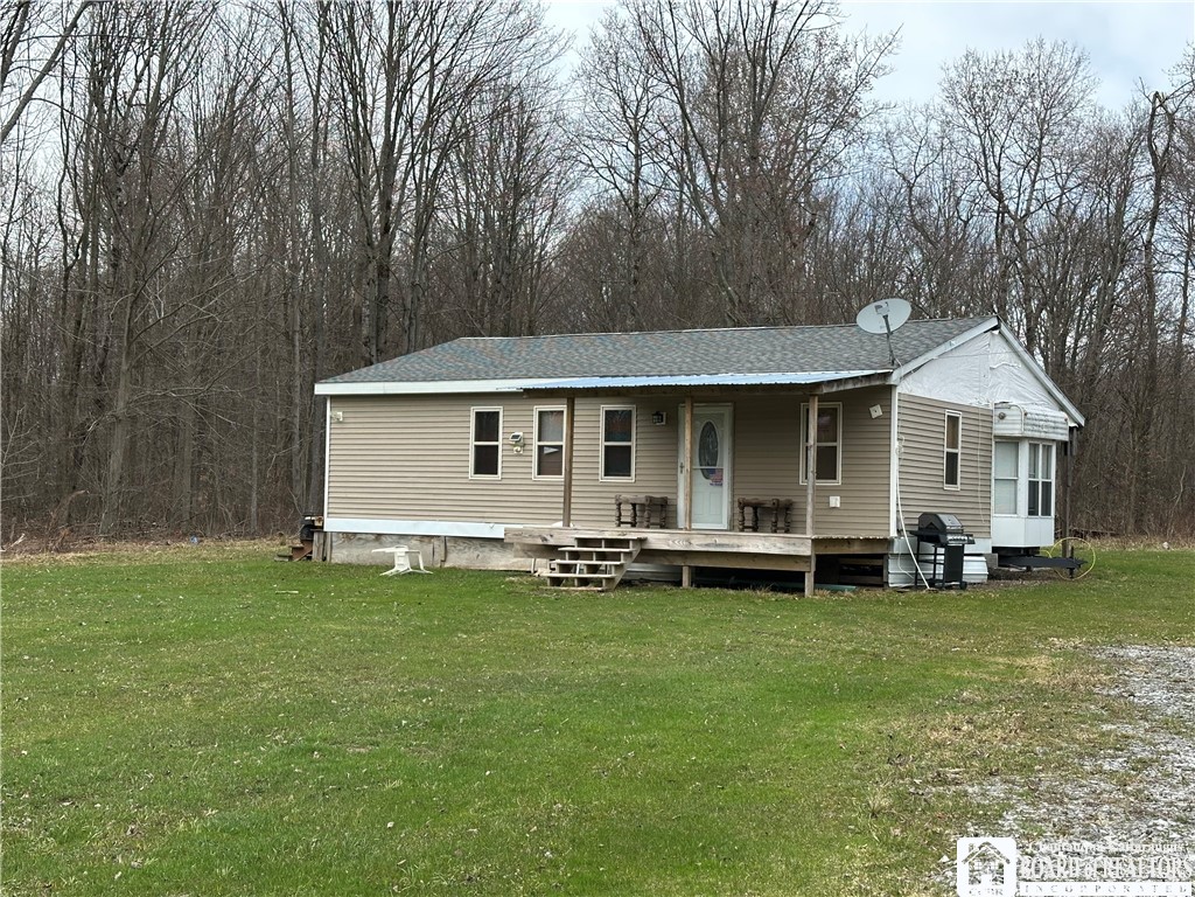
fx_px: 1657
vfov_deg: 30.3
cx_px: 598
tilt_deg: +2.5
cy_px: 448
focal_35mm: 48
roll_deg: -1.7
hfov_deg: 39.7
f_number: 1.78
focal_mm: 6.86
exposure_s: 1/990
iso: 64
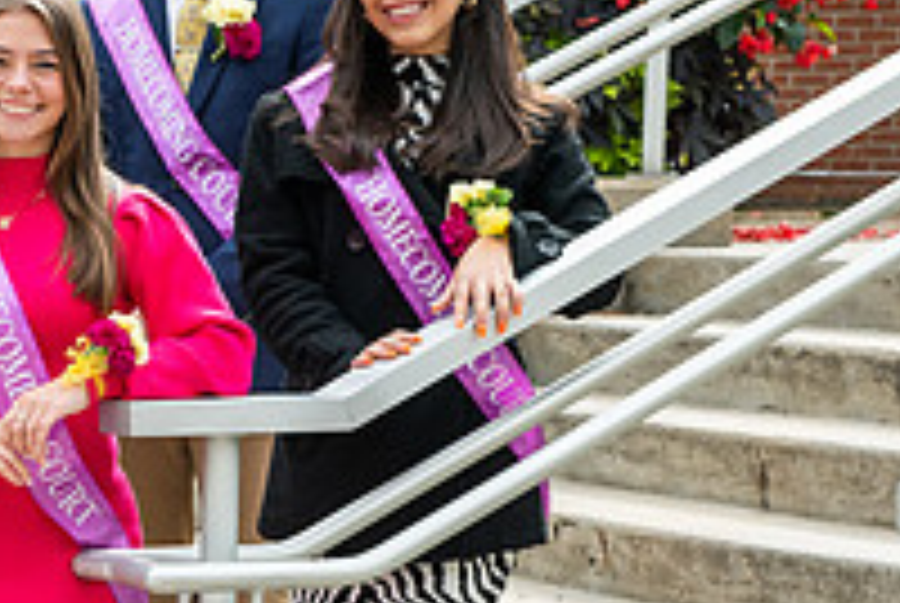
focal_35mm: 168
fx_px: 4206
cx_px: -14
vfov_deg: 8.2
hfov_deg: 12.1
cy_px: 407
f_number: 5.6
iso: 400
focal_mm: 58
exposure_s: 1/400
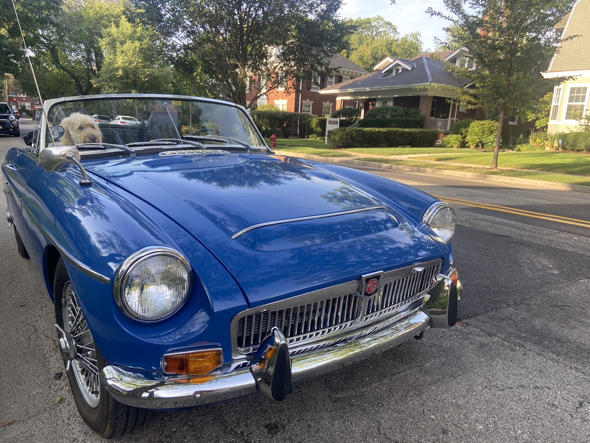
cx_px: 295
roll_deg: -3.6
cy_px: 222
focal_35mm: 26
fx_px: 443
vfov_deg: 53.1
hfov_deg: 67.3
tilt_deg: -12.8
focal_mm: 4.25
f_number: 1.8
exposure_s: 1/193
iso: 32
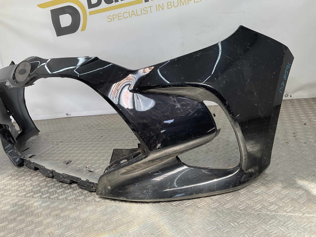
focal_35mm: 29
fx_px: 265
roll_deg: +10.0
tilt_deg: -18.4
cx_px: 158
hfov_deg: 61.7
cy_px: 118
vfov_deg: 48.2
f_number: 1.8
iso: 16
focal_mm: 3
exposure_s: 1/217
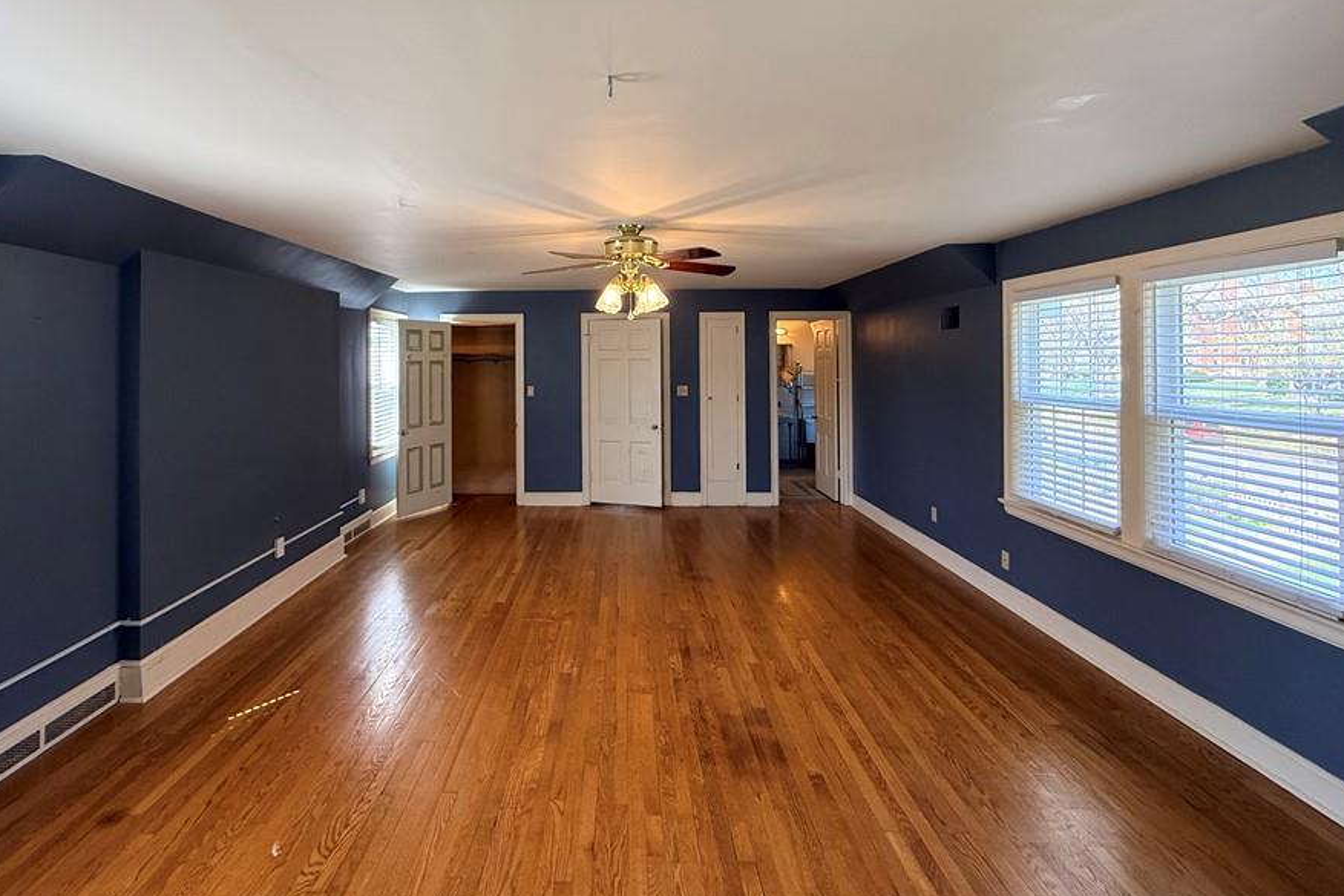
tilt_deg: +0.9
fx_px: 635
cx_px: 605
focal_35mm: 17
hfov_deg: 93.0
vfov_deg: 69.6
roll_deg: +0.3
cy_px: 352
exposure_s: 1/120
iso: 200
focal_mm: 2.22
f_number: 2.2
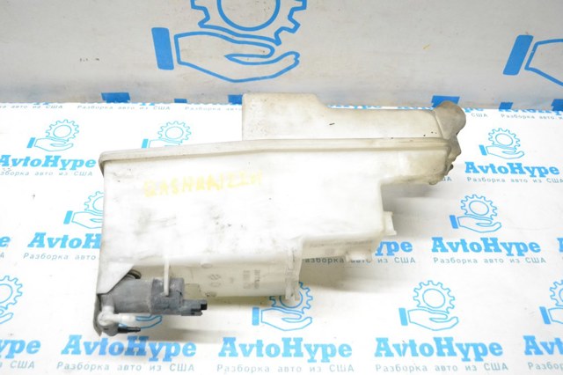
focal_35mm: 33
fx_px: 516
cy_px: 188
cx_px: 282
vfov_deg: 39.9
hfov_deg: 57.2
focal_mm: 22
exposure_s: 1/1000
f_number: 4
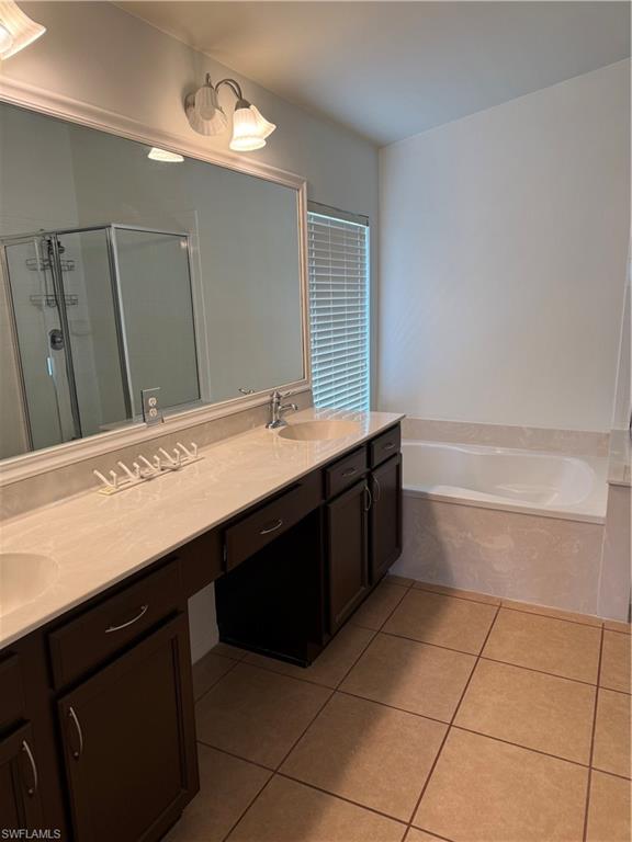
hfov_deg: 56.8
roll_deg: +1.0
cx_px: 316
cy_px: 421
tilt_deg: -12.1
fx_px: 584
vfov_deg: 71.6
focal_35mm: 24
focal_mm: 6.76
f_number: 1.78
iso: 125
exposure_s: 1/120
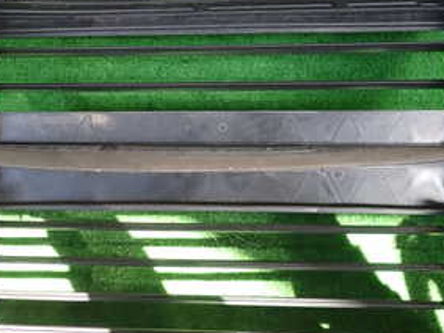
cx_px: 147
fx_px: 680
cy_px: 166
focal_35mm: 53
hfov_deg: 35.8
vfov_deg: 27.5
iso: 100
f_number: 2
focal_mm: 4.5
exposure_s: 1/60
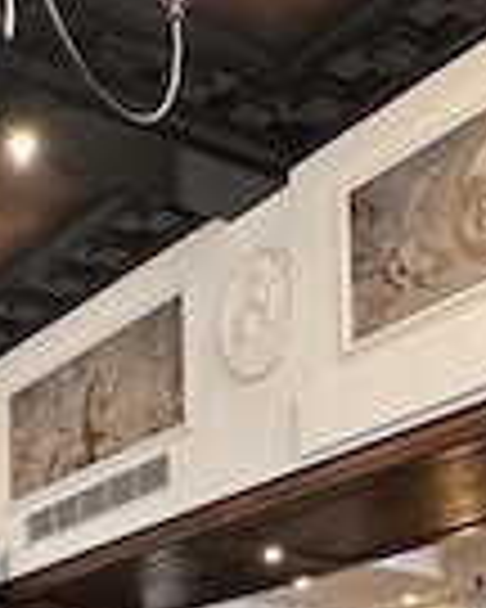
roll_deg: -0.5
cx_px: 0
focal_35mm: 74
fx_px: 1330
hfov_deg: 20.1
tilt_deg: +6.2
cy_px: 761
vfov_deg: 23.2
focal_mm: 2.22
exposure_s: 1/50
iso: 250
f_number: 2.2
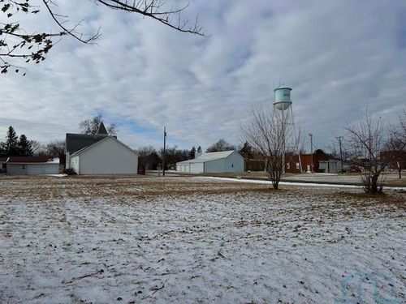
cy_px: 152
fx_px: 281
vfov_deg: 56.8
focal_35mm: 24
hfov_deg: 71.6
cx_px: 203
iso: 80
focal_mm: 6.76
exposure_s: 1/8130
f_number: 1.78
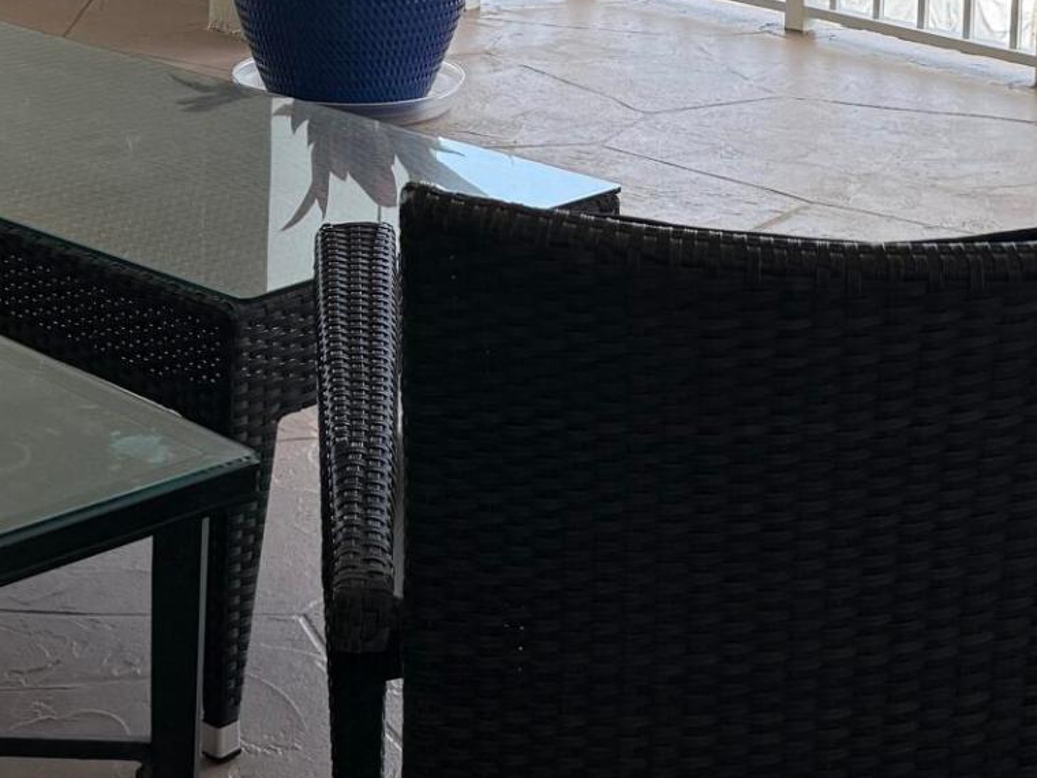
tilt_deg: -6.2
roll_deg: -1.5
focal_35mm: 91
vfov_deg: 15.2
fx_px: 2726
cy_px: -329
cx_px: 524
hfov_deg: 21.5
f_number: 1.78
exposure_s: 1/822
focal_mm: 6.76
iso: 100
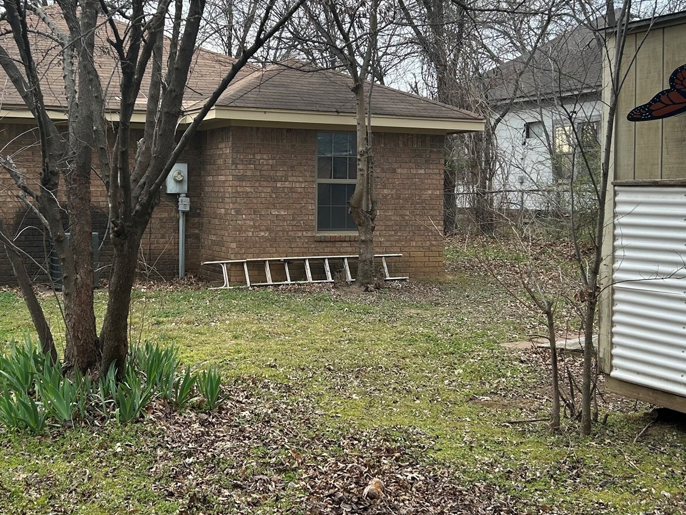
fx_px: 872
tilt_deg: +0.4
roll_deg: +0.5
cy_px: 210
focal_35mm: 44
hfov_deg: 42.5
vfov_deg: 32.8
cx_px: 239
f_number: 1.5
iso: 40
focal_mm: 5.7
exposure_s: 1/220
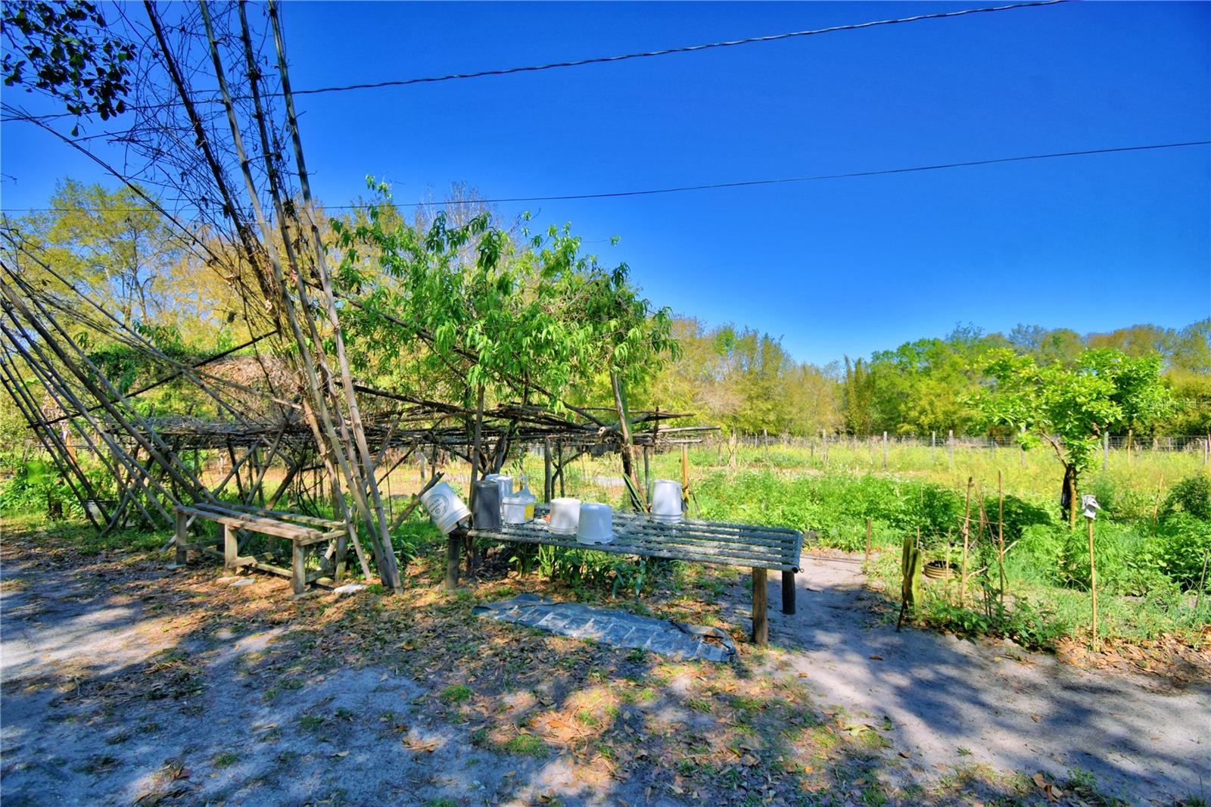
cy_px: 404
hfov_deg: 100.4
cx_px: 606
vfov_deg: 77.3
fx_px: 504
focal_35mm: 15
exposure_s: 1/800
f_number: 4.5
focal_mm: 10
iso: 100
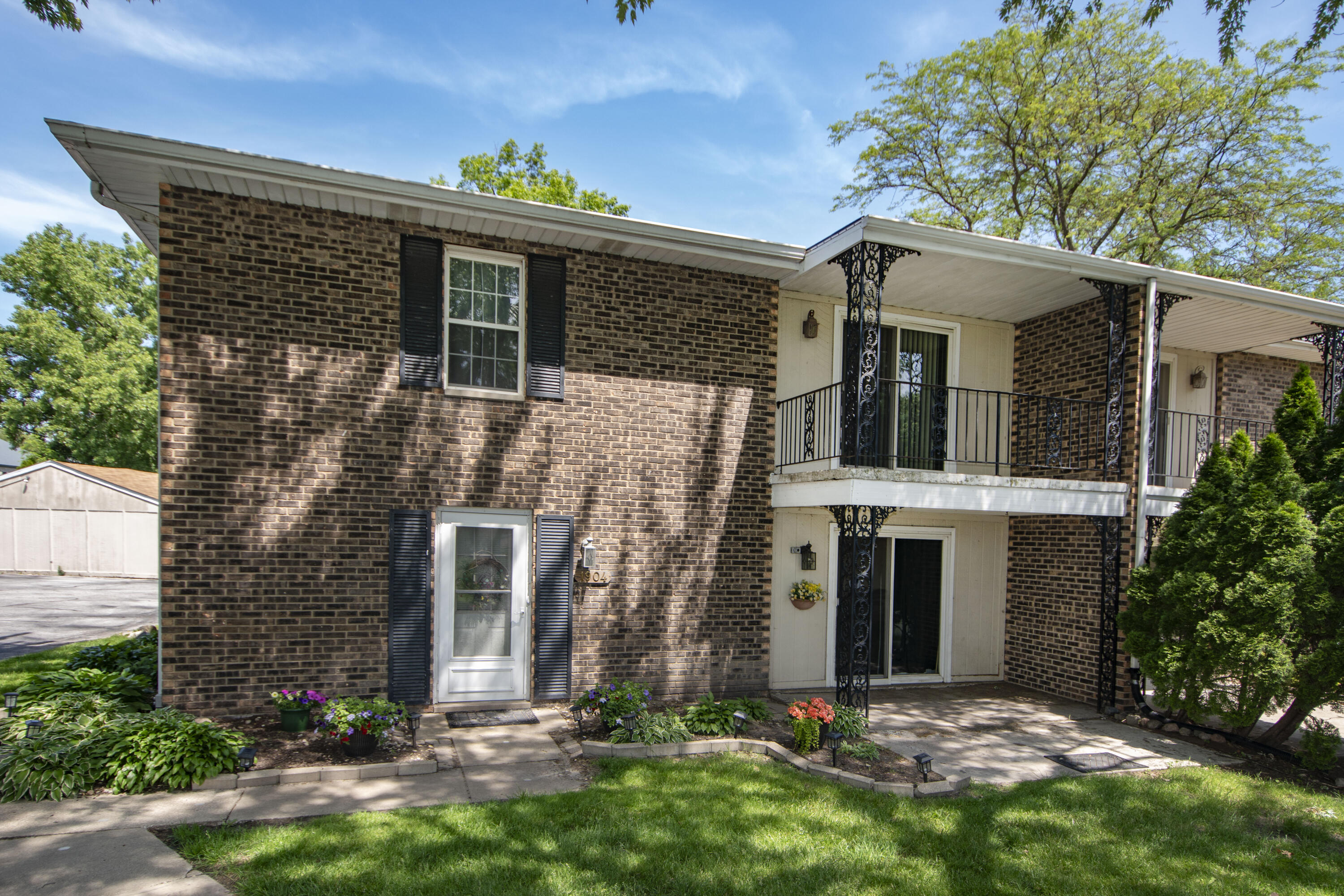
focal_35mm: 20
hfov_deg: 85.4
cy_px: 448
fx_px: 728
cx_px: 672
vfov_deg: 63.2
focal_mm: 13
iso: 100
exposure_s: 1/200
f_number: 3.8
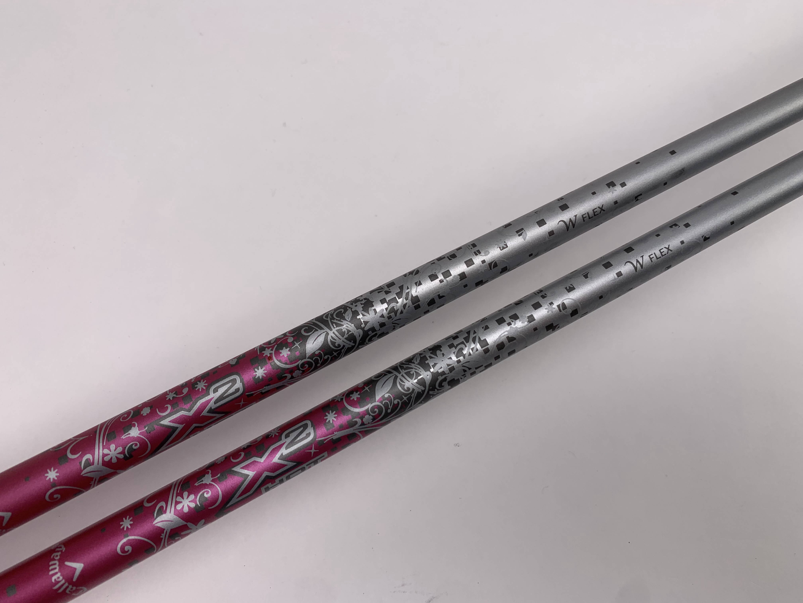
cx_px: 402
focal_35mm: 26
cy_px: 302
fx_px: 603
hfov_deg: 67.3
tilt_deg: -74.1
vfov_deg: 53.1
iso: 25
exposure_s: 1/334
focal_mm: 4.25
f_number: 1.8
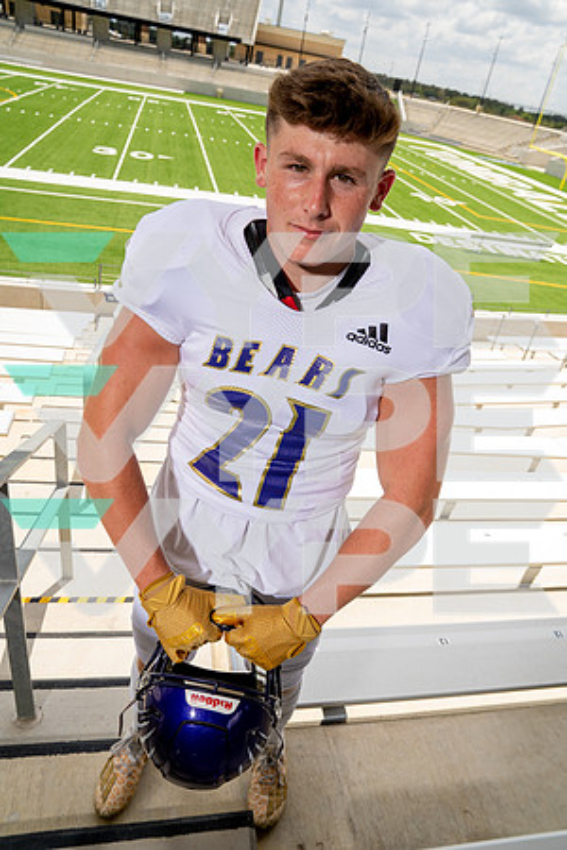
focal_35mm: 24
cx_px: 284
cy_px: 425
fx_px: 567
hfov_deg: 53.1
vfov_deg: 73.7
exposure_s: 1/250
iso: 100
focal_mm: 24
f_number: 6.3
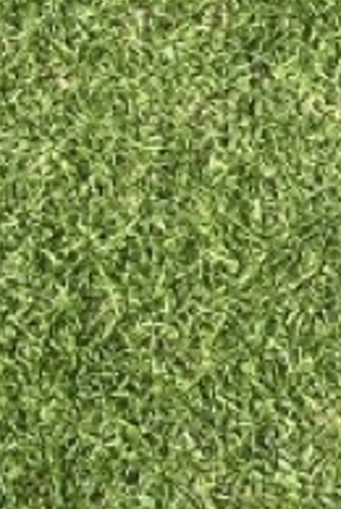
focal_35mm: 89
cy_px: -331
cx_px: 152
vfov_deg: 19.0
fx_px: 1260
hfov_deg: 15.4
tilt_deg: -59.8
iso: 32
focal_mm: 1.57
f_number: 1.8
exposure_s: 1/911
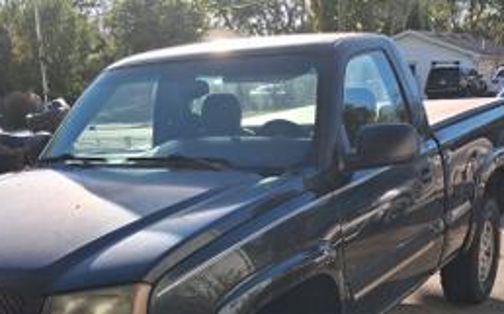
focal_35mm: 56
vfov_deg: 22.0
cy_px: 337
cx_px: 264
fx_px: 769
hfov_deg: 36.3
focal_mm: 4
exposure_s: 1/348
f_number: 1.8
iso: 25
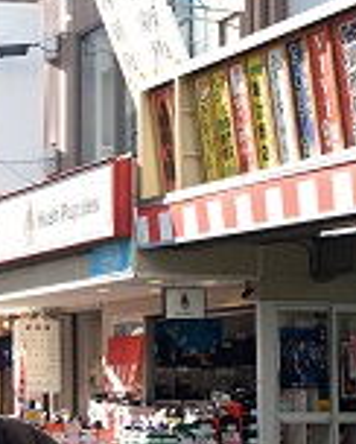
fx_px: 1420
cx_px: -38
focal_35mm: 108
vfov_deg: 17.7
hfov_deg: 14.0
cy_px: 254
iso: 200
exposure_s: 1/100
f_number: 8
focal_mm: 35
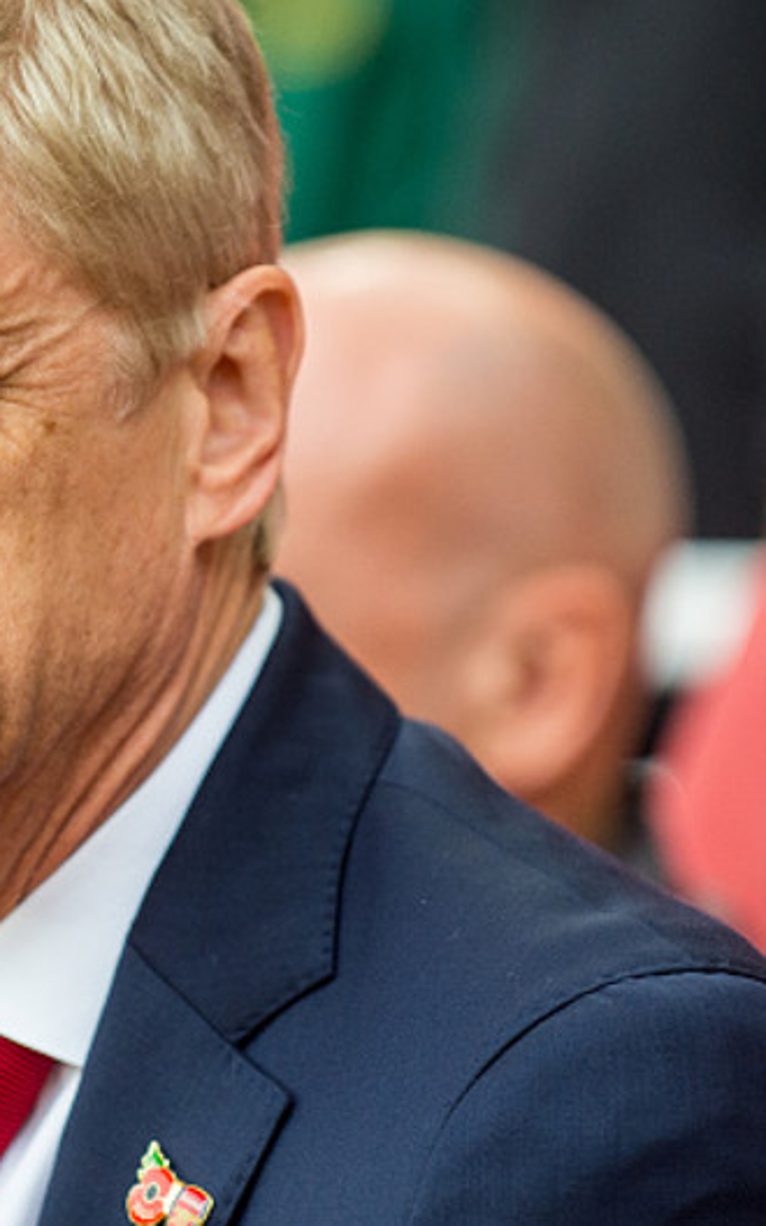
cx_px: -88
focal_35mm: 270
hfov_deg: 4.9
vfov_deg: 7.8
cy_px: 613
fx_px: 9018
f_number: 3.2
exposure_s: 1/2000
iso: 1250
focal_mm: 175
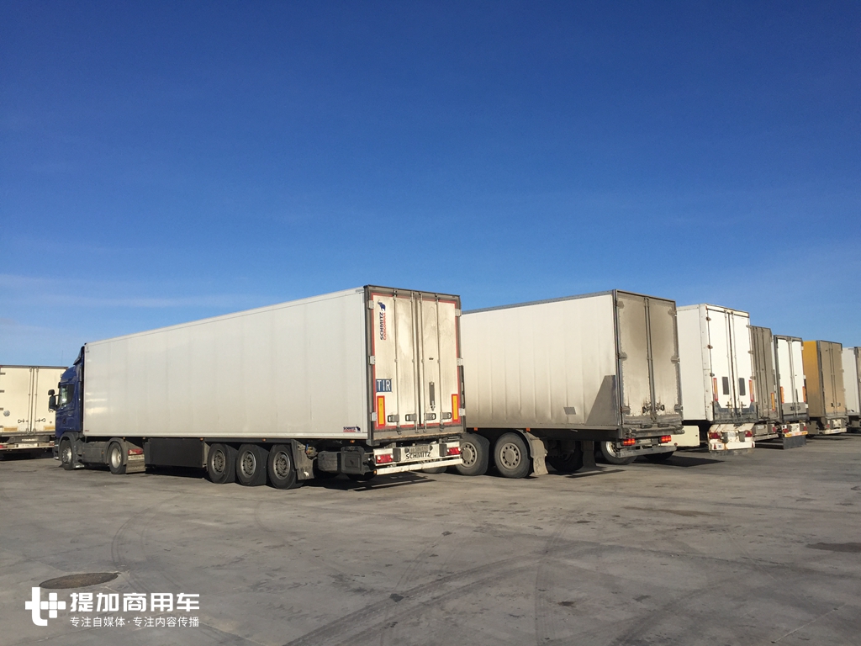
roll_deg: +2.9
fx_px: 721
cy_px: 323
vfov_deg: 48.2
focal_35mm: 29
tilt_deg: +7.5
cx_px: 430
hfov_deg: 61.7
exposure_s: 1/3597
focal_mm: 4.15
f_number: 2.2
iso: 32
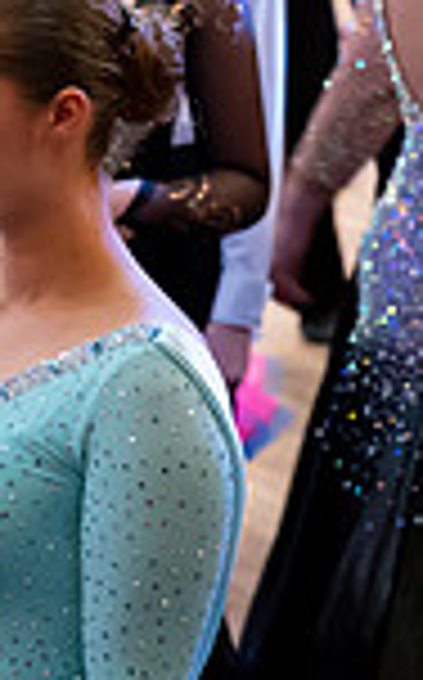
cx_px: -878
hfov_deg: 3.8
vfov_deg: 6.3
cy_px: 101
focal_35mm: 333
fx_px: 6160
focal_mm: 85
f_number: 4
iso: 6400
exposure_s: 1/80
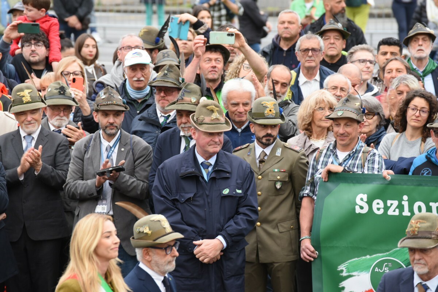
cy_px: 146
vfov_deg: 5.5
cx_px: 219
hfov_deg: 8.2
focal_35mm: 250
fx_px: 3041
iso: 800
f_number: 7.1
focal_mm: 250
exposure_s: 1/100
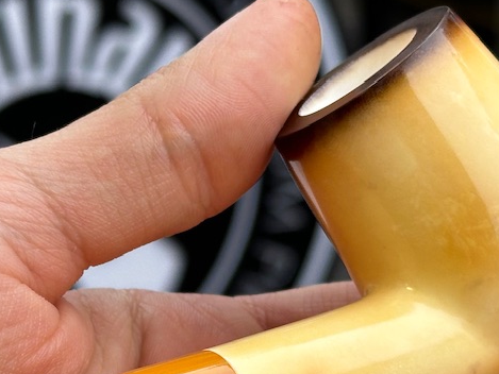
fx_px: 1889
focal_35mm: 131
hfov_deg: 15.0
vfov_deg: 11.3
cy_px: 294
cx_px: 163
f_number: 1.78
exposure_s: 1/100
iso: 64
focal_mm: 6.86
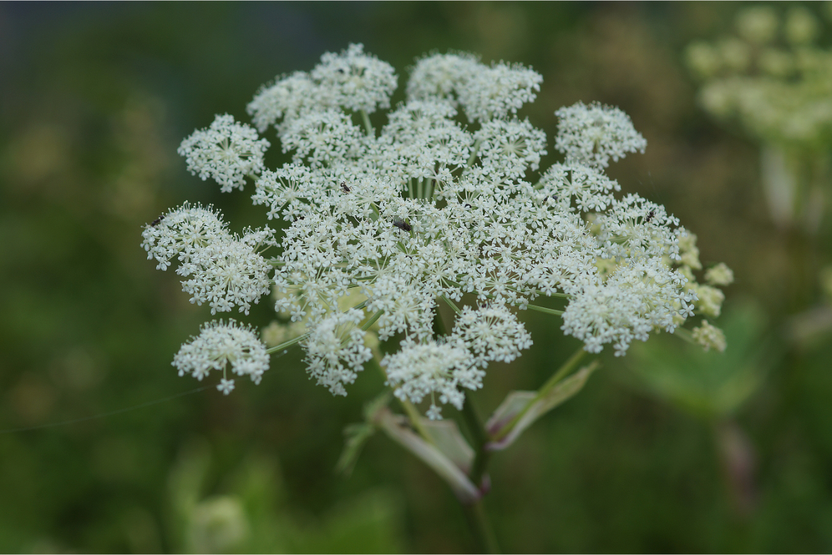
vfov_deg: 9.1
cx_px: 416
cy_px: 278
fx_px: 3466
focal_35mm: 150
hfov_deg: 13.7
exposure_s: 1/160
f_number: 4
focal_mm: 100
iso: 100
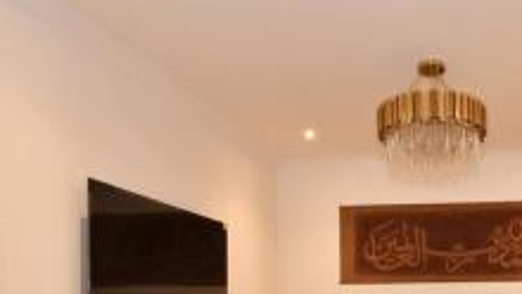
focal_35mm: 34
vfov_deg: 31.5
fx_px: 471
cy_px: 309
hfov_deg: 52.7
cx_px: 444
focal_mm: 10
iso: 125
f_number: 8
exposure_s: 1/2
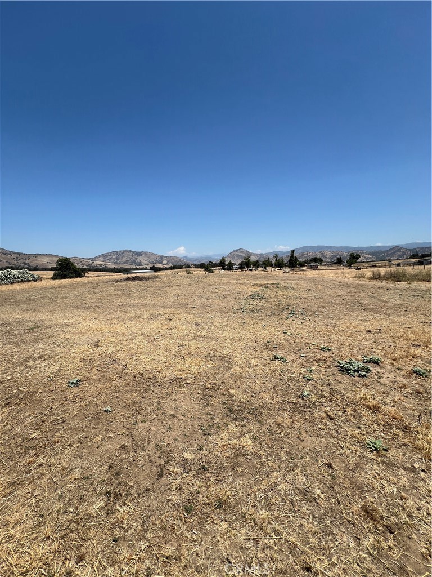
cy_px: 288
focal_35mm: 13
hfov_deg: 89.9
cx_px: 216
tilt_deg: -5.7
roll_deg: +1.7
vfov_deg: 106.2
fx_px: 216
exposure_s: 1/2660
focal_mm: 1.57
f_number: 1.8
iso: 32
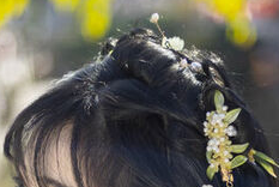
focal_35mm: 225
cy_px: 327
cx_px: 212
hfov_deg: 9.1
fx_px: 1746
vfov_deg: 6.0
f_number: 1.8
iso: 100
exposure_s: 1/1600
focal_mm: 50
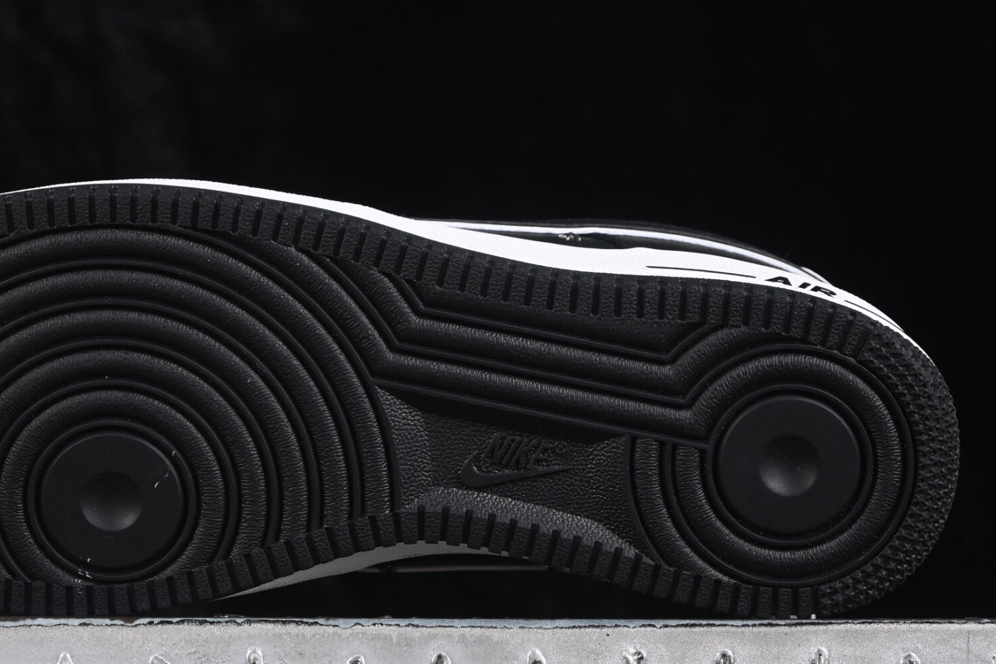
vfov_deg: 10.6
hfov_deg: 15.9
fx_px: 3569
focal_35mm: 129
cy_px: 261
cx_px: 361
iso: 160
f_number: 6.3
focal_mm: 50
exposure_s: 1/60
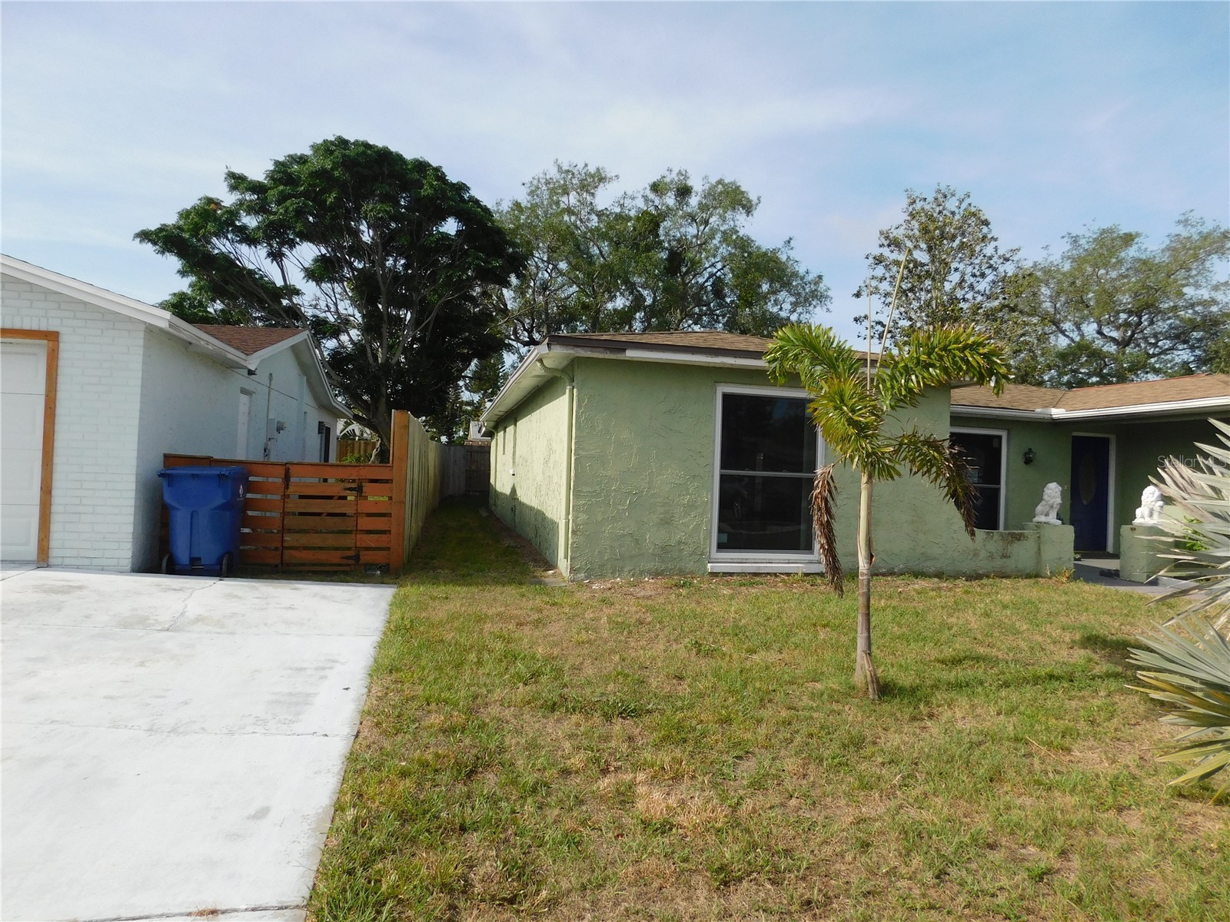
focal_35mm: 23
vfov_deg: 58.9
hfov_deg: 73.9
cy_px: 461
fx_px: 817
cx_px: 615
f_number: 6
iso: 125
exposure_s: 1/500
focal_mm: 4
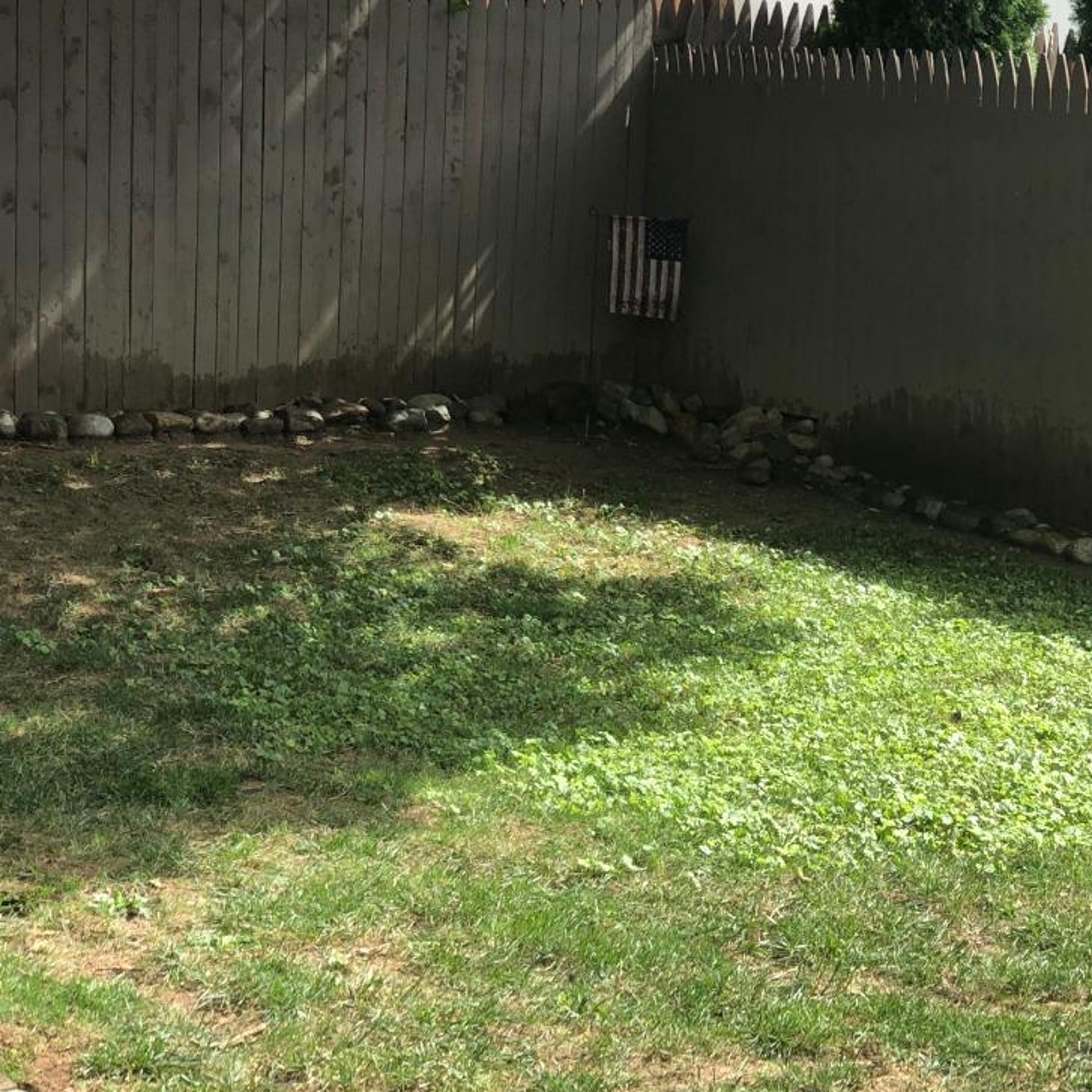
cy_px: 571
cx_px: 793
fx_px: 3248
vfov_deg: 19.1
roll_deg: -1.3
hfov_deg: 19.0
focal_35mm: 91
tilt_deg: -10.6
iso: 16
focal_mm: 6
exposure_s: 1/268
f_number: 2.4
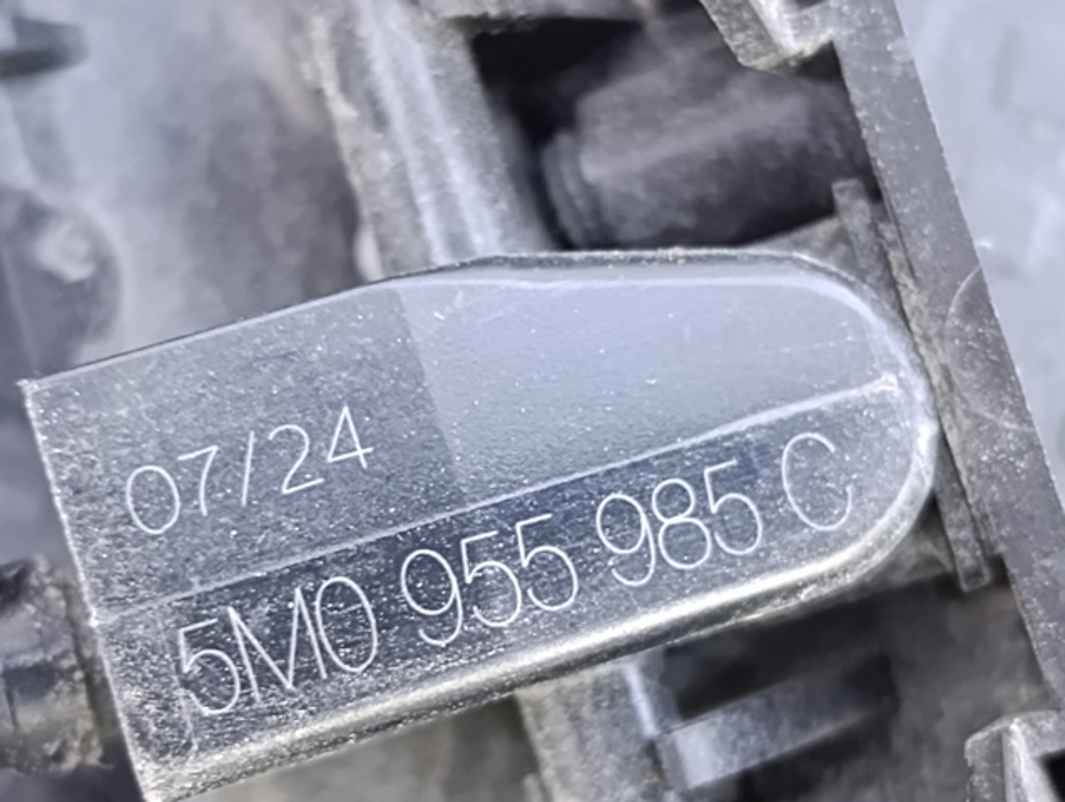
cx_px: 532
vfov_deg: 16.1
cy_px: 401
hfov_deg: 21.3
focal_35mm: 92
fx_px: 2835
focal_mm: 6.11
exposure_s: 1/33.3
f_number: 1.7
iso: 1600
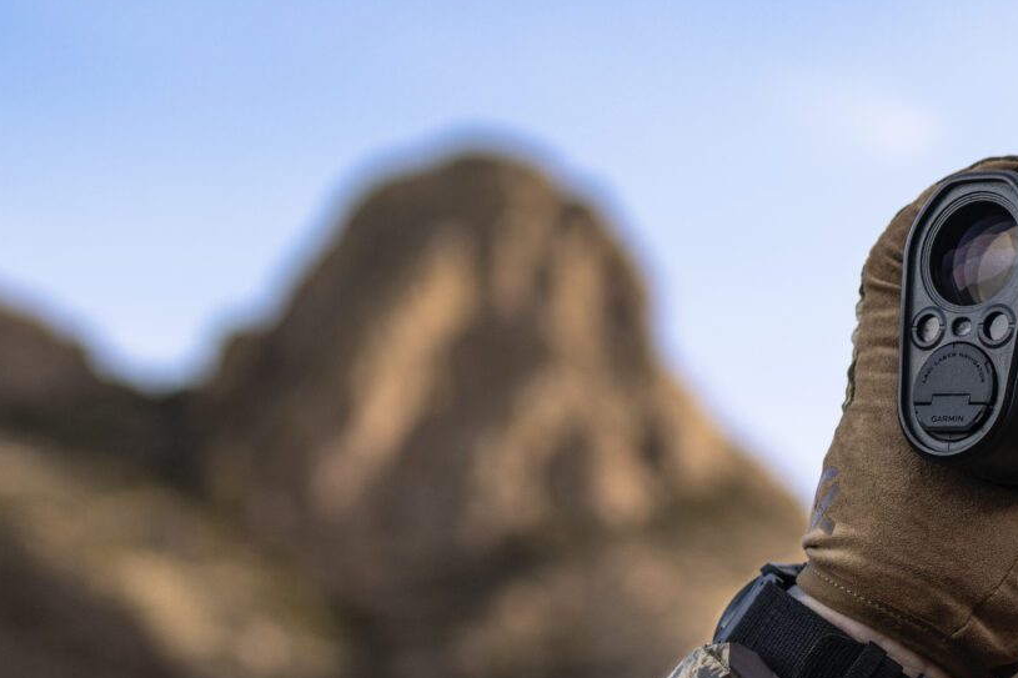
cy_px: 433
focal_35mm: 110
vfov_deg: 12.4
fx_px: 3110
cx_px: 1391
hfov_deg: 17.3
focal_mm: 35
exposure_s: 1/800
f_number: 2.2
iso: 100
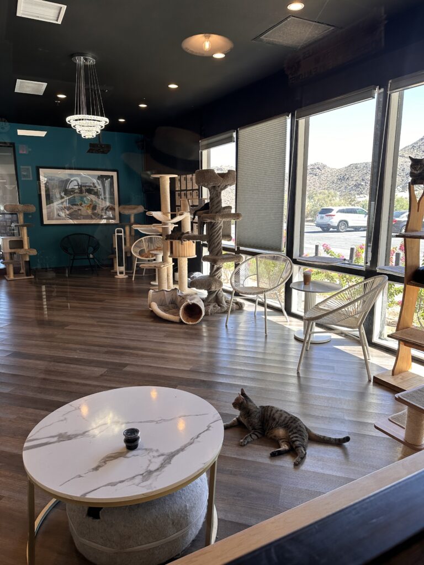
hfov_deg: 56.8
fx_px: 392
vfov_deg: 71.6
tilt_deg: -10.6
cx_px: 212
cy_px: 282
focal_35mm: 24
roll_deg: -0.5
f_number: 1.78
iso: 64
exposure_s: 1/197
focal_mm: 6.86
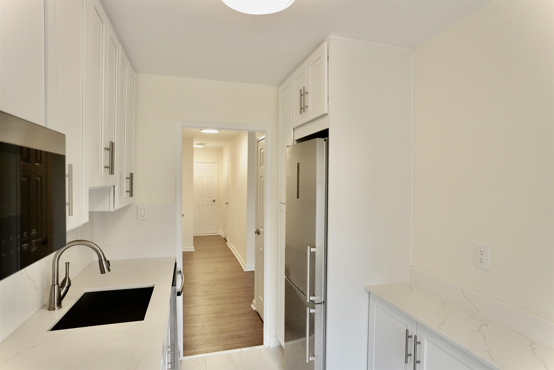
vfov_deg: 61.9
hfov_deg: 84.0
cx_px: 277
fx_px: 308
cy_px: 185
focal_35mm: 20
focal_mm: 20
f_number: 5
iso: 10000
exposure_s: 1/1000
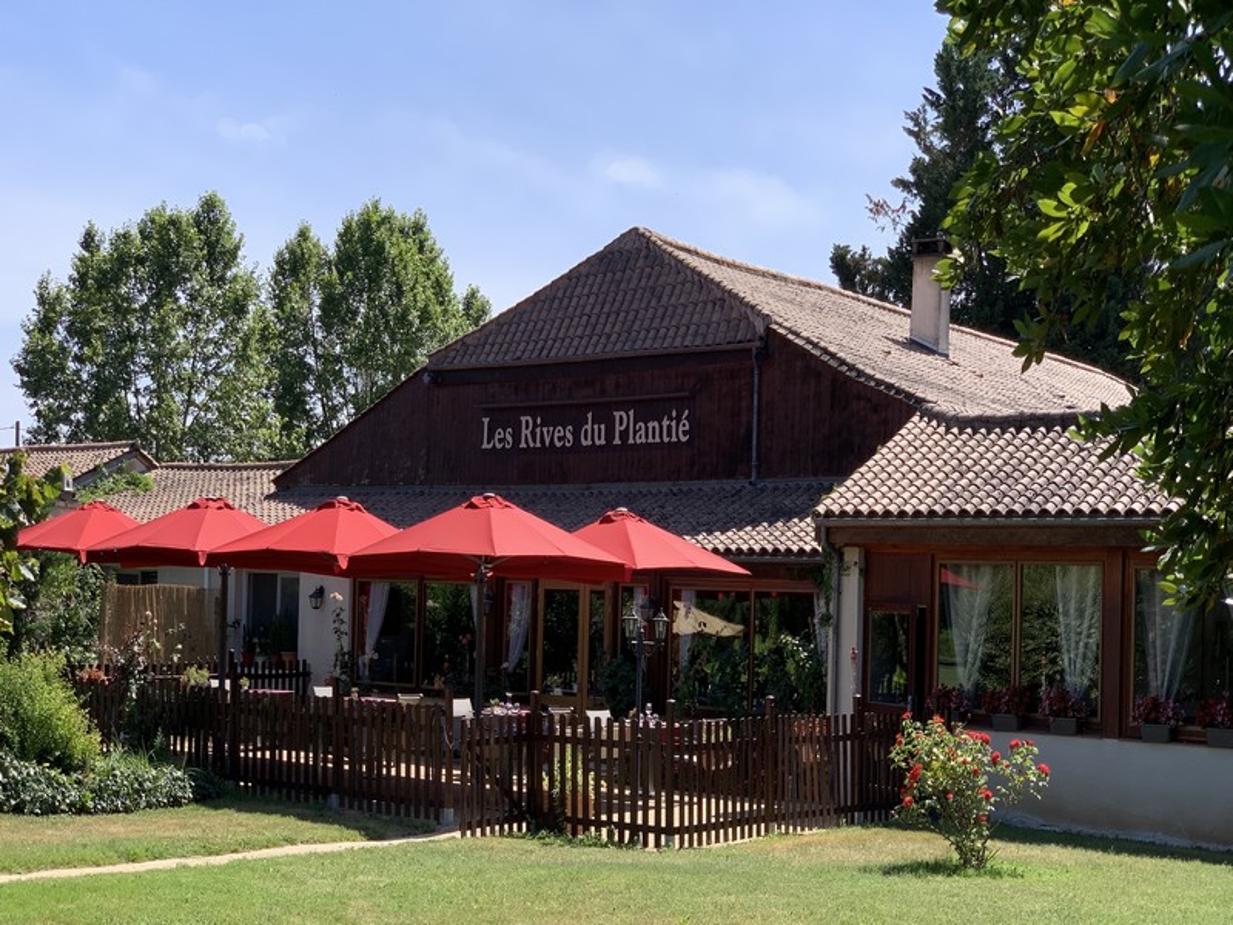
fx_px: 1852
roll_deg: -2.4
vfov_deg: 28.0
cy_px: 462
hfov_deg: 36.8
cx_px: 616
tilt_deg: +2.2
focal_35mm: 52
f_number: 2.4
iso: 16
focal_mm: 6
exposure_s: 1/841
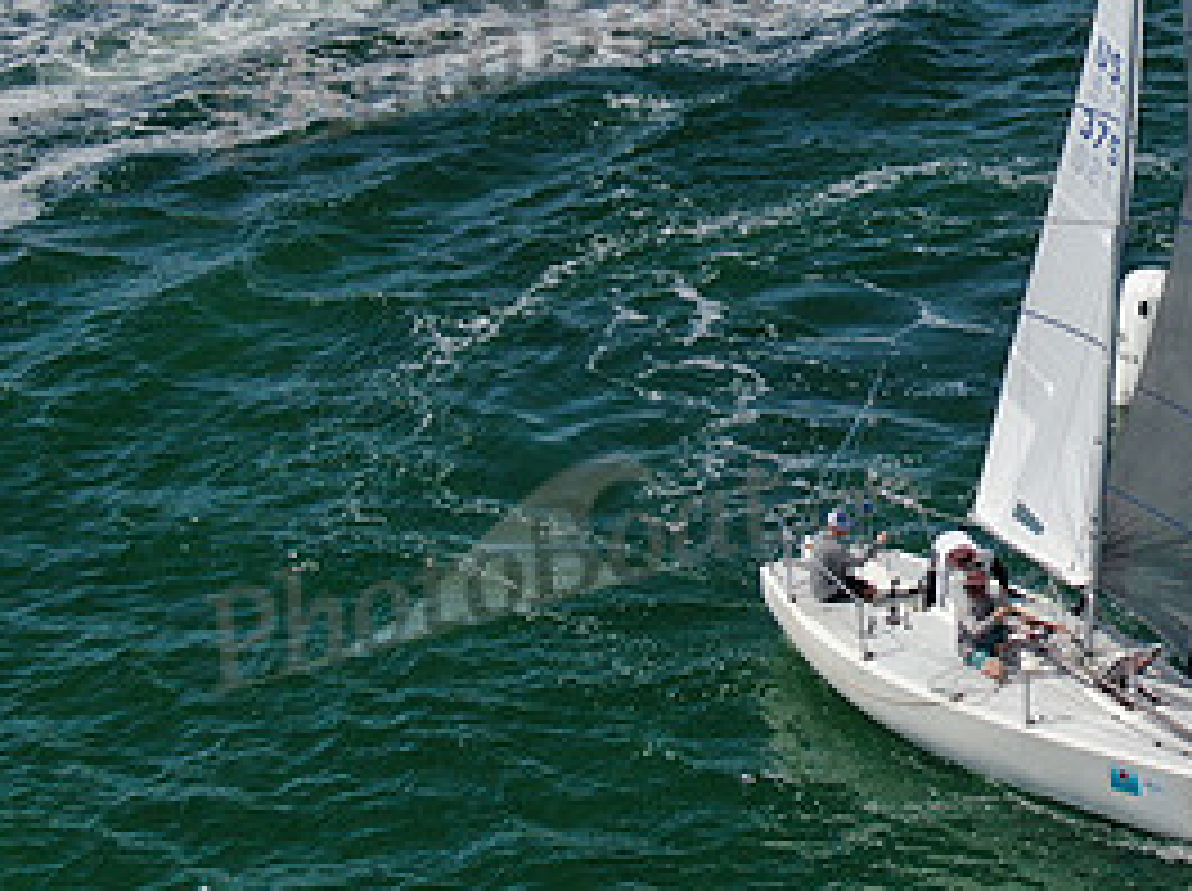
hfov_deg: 18.6
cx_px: 1183
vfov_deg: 14.3
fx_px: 3542
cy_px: 227
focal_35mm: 103
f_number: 3.8
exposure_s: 1/1250
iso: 100
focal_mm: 8.42
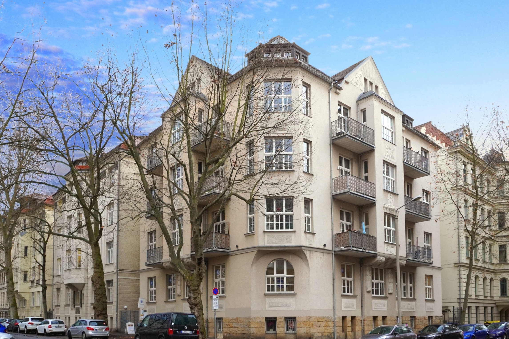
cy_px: 186
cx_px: 277
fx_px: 404
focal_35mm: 29
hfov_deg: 64.3
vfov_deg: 45.5
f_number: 5.6
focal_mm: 17
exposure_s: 1/250
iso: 800
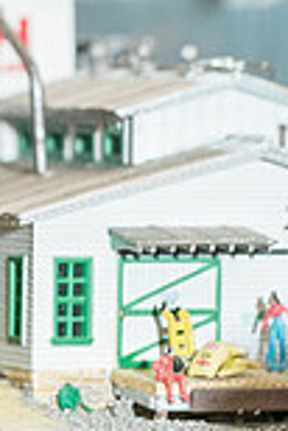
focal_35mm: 386
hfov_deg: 3.5
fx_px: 4621
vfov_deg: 5.3
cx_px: -394
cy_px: 239
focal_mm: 90
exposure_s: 1/200
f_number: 5.6
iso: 2000
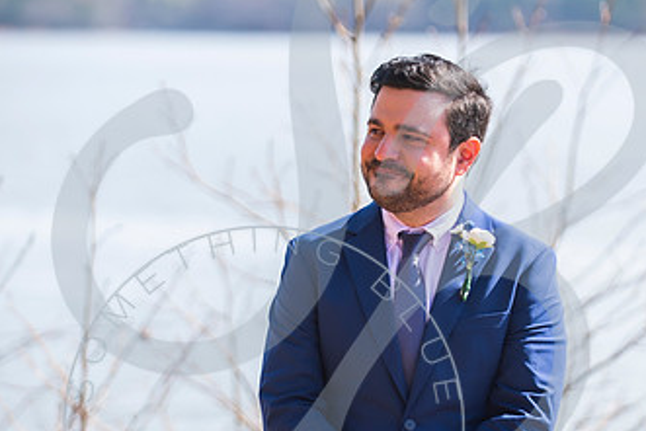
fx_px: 3931
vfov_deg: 6.3
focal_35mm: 219
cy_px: 262
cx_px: 361
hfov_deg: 9.4
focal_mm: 125
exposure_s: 1/640
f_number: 2.8
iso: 100
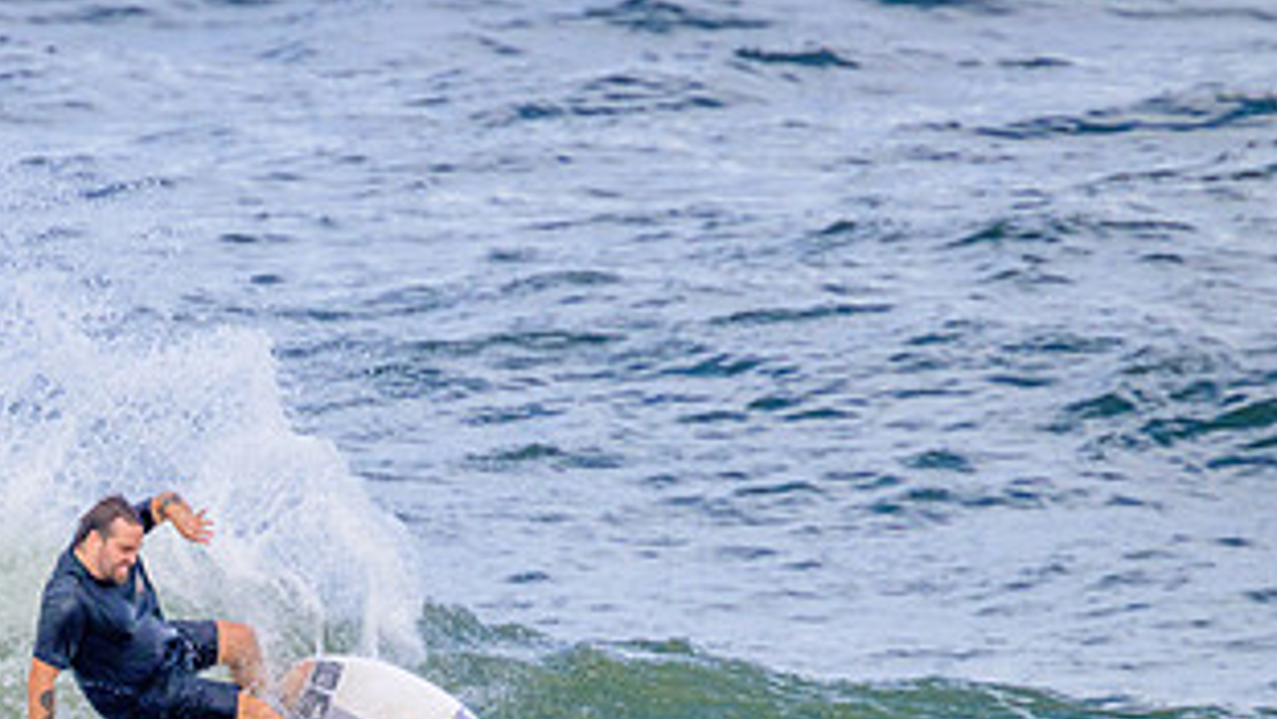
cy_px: 709
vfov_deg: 0.8
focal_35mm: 1563
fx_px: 52929
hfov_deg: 1.4
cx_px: 107
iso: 1250
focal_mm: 800
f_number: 11
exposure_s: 1/2000
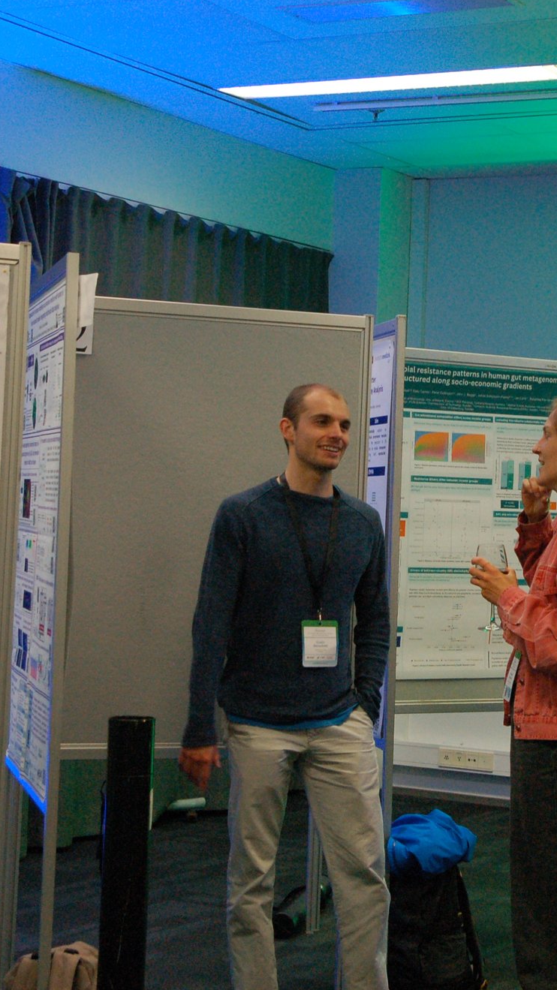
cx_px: 545
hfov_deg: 16.1
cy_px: 492
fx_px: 1937
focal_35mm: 74
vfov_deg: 28.7
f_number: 5.6
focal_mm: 31
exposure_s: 1/125
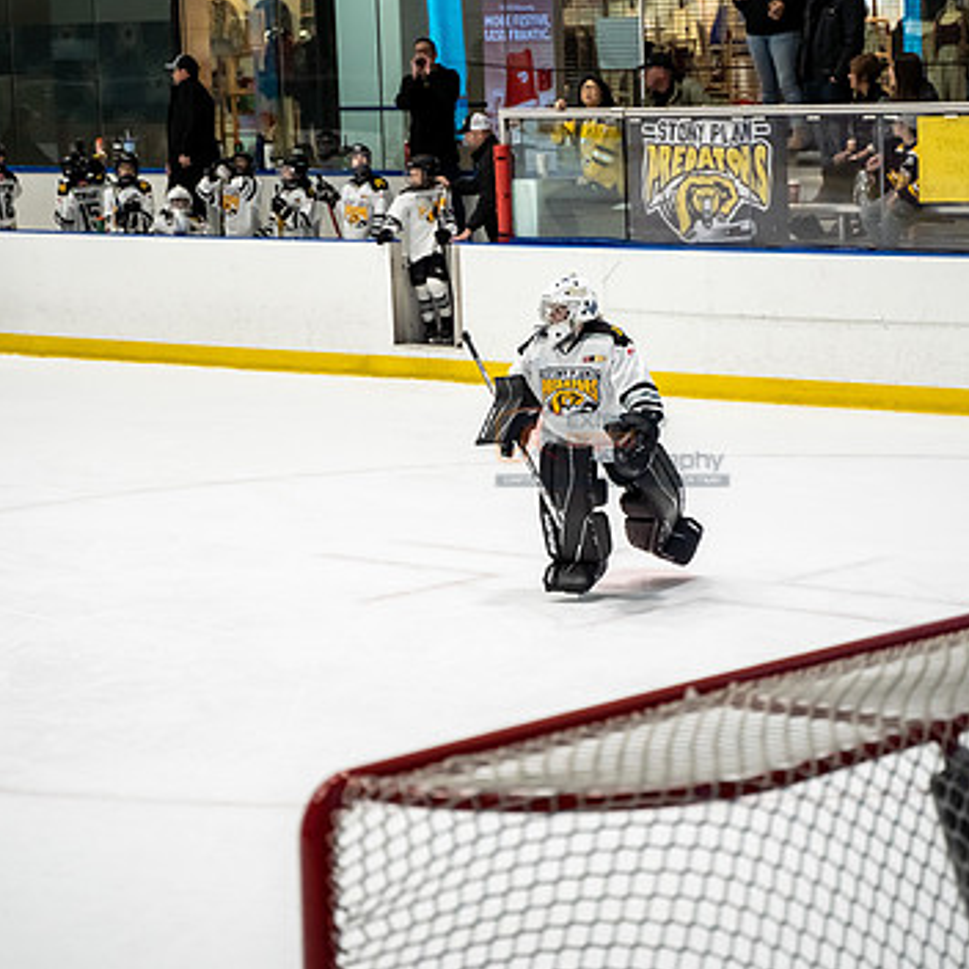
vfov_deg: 16.6
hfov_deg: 16.6
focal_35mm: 105
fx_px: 3325
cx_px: 614
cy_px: 445
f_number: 2.8
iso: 2500
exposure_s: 1/1000
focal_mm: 75
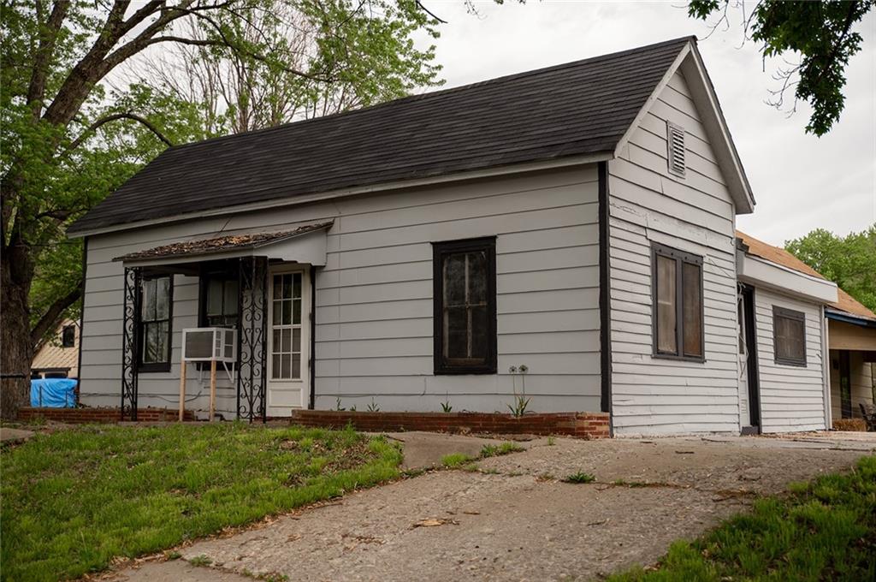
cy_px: 291
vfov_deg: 31.8
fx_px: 1021
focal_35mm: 42
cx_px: 438
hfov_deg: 46.5
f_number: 2.8
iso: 100
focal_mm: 42
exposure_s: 1/250
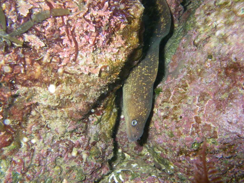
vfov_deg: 37.7
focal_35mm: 38
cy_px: 92
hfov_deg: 49.0
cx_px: 122
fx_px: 268
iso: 400
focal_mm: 6.3
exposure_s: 1/50
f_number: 6.6
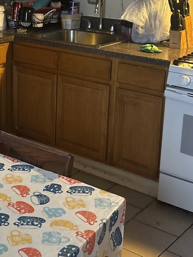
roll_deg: -0.6
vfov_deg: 26.8
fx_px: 535
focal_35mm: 72
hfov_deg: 20.1
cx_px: 24
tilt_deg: -12.0
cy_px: 75
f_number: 1.6
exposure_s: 1/30
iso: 640
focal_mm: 5.96
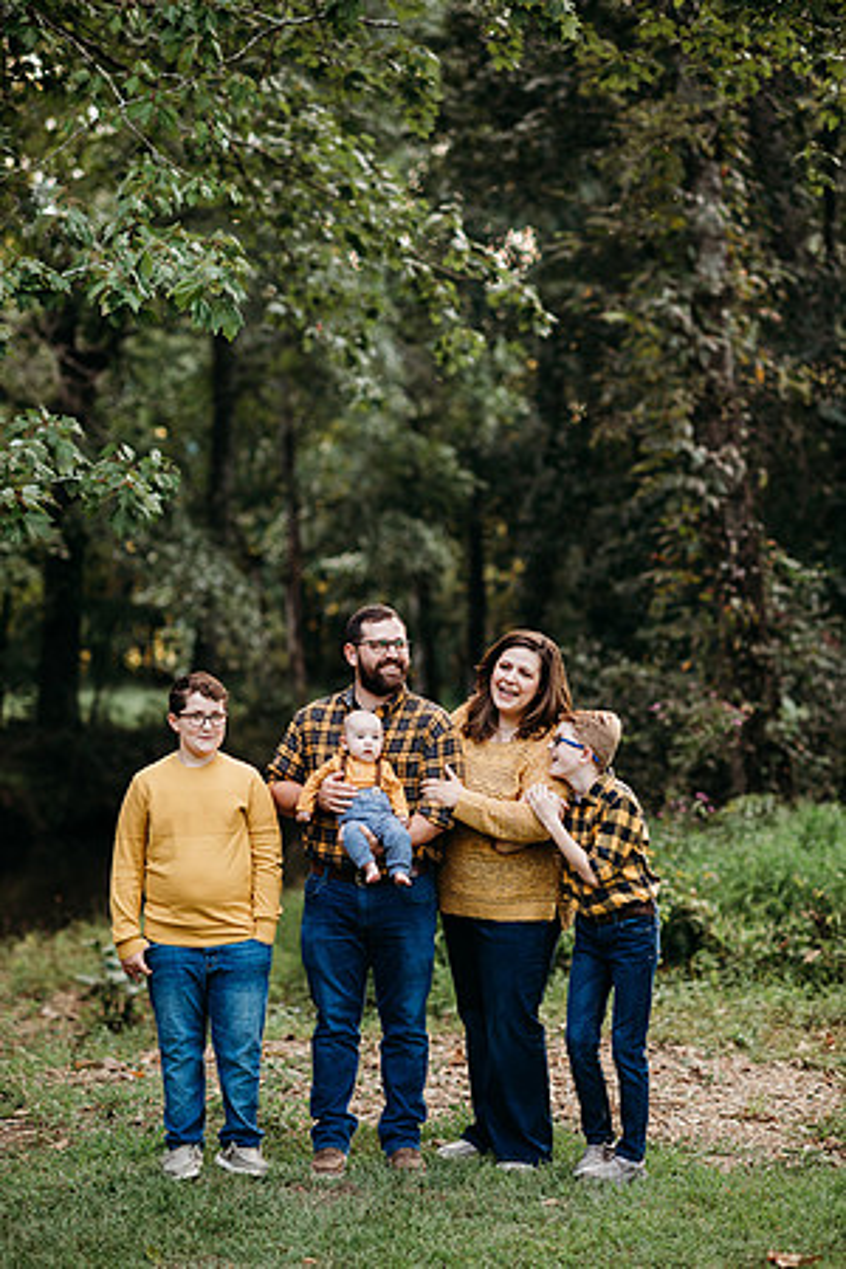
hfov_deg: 16.1
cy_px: 634
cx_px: 423
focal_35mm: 85
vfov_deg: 23.9
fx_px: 2996
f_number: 2.2
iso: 125
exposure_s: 1/200
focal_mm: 85
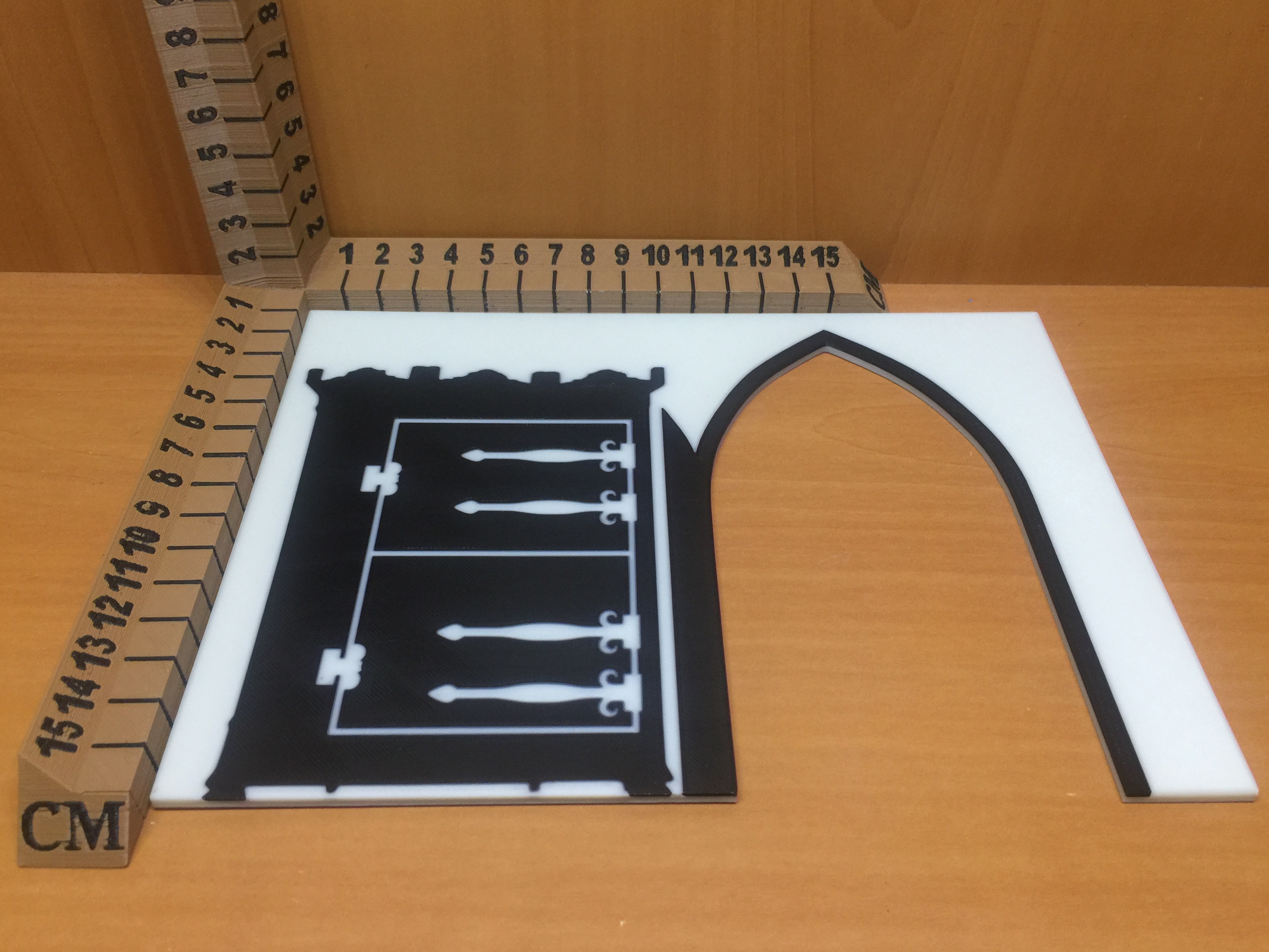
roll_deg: -1.2
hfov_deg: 60.0
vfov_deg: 46.8
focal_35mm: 30
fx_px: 1100
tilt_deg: -43.5
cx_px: 633
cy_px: 472
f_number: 2.2
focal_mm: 4.15
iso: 50
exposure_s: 1/15
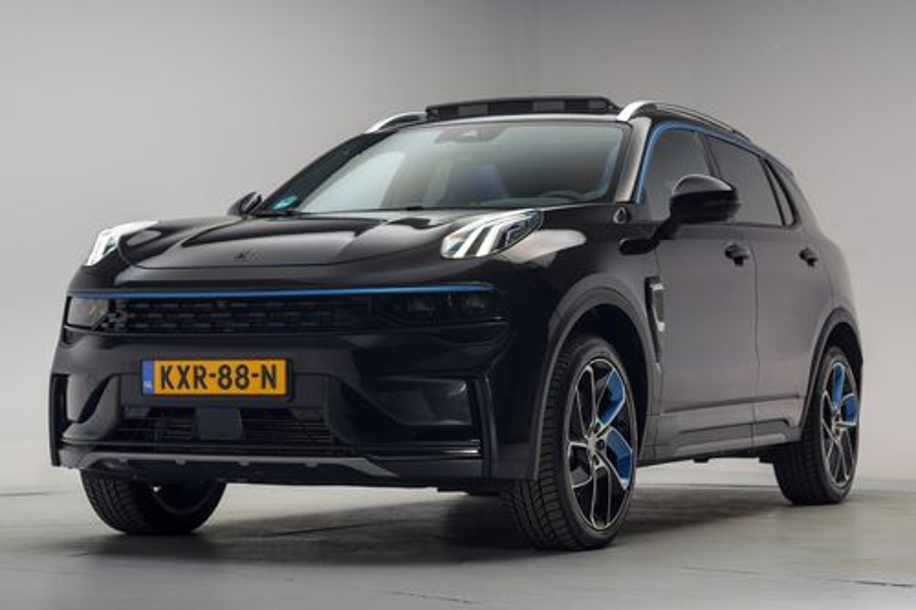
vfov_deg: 27.0
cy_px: 305
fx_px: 1272
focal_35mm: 50
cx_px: 458
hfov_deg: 39.6
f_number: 4
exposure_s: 1/13
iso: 100
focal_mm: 50
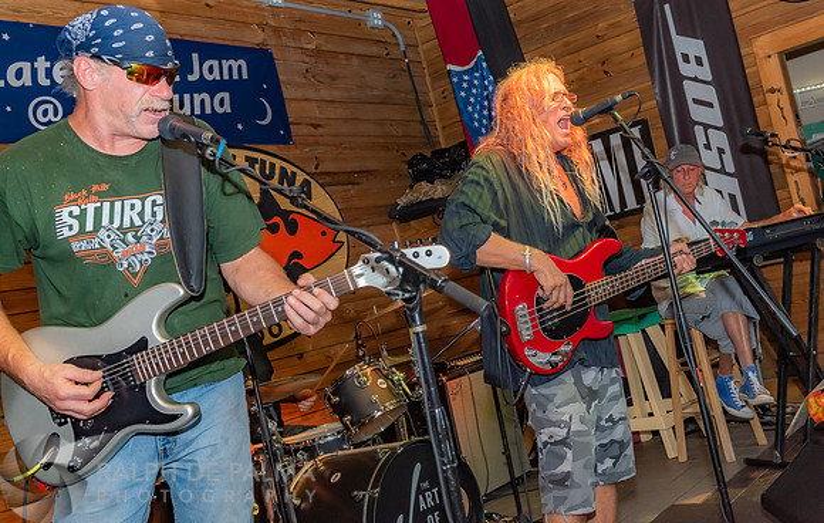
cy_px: 234
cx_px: 484
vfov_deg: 31.6
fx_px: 922
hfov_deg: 48.0
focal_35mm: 41
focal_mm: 32
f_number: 5.6
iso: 1000
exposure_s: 1/160
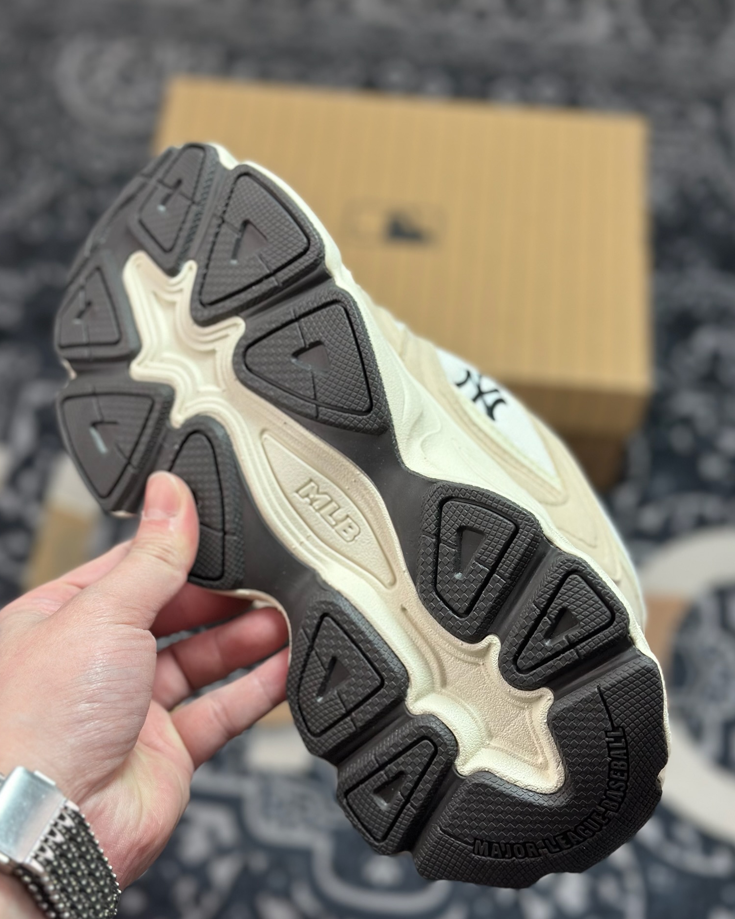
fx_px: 1387
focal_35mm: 51
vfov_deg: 36.6
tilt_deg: -57.4
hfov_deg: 29.7
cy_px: 489
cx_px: 368
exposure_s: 1/791
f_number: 1.78
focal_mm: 6.86
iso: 80
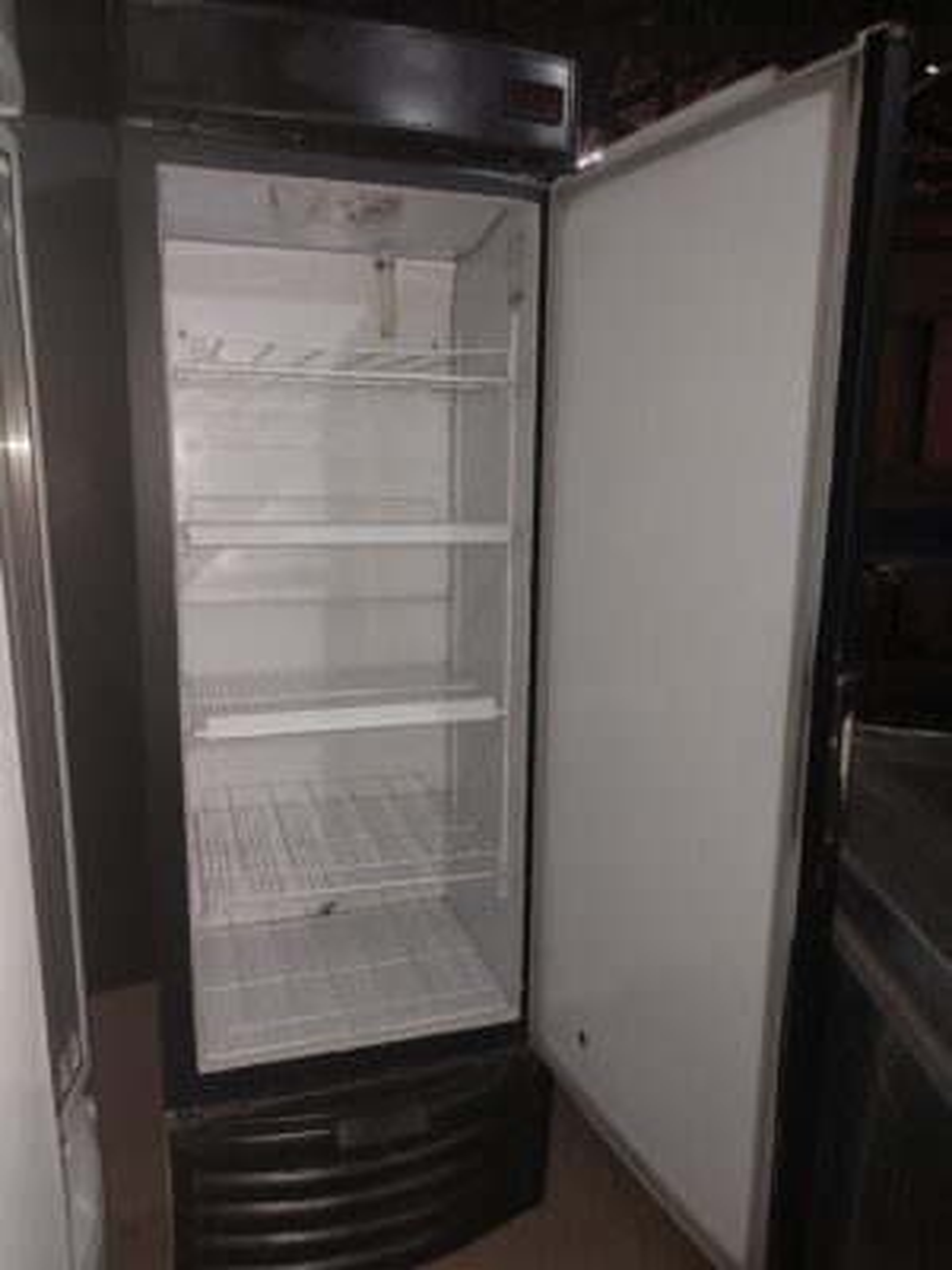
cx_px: 476
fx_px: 1100
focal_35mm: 30
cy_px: 635
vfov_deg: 60.0
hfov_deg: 46.8
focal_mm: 4.6
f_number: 1.8
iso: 320
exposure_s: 1/30
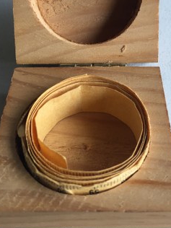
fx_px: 290
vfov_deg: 42.6
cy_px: 87
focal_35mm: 44
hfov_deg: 32.8
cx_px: 98
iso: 40
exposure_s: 1/33
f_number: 2.2
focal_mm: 4.15
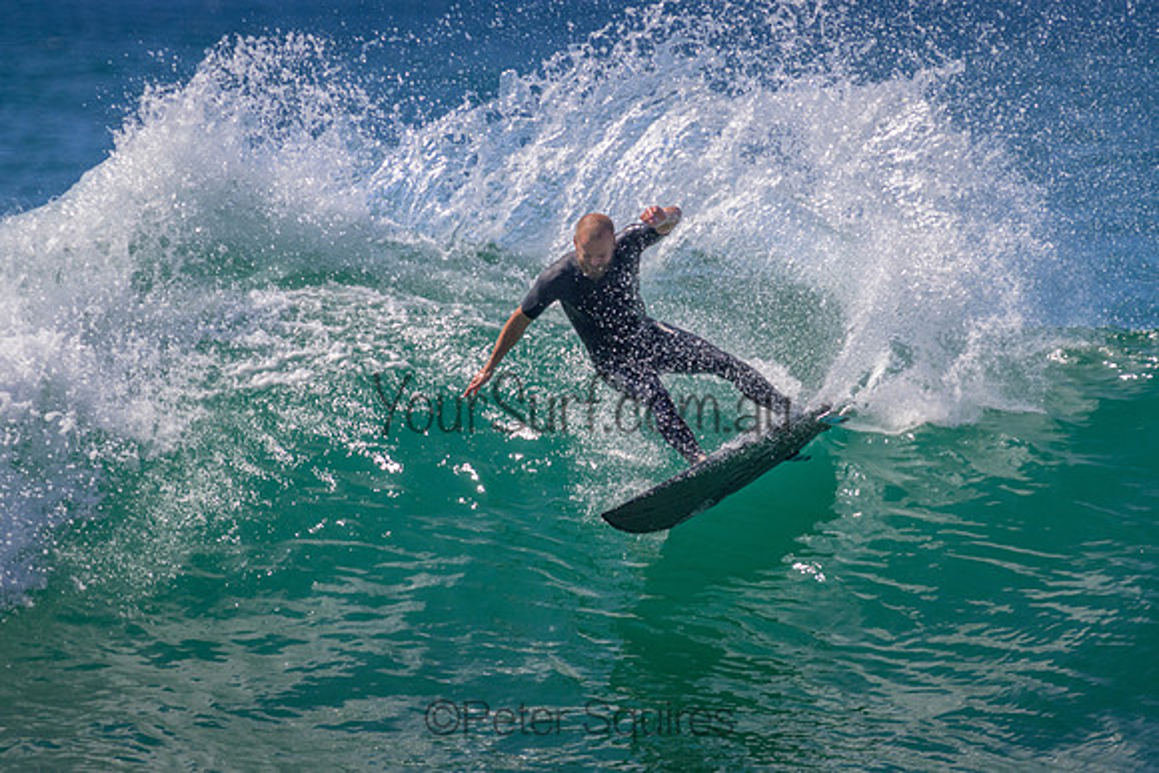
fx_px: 29352
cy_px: 407
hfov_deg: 2.3
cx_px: 660
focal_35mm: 912
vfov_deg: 1.5
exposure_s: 1/1600
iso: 1000
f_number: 11
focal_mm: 800
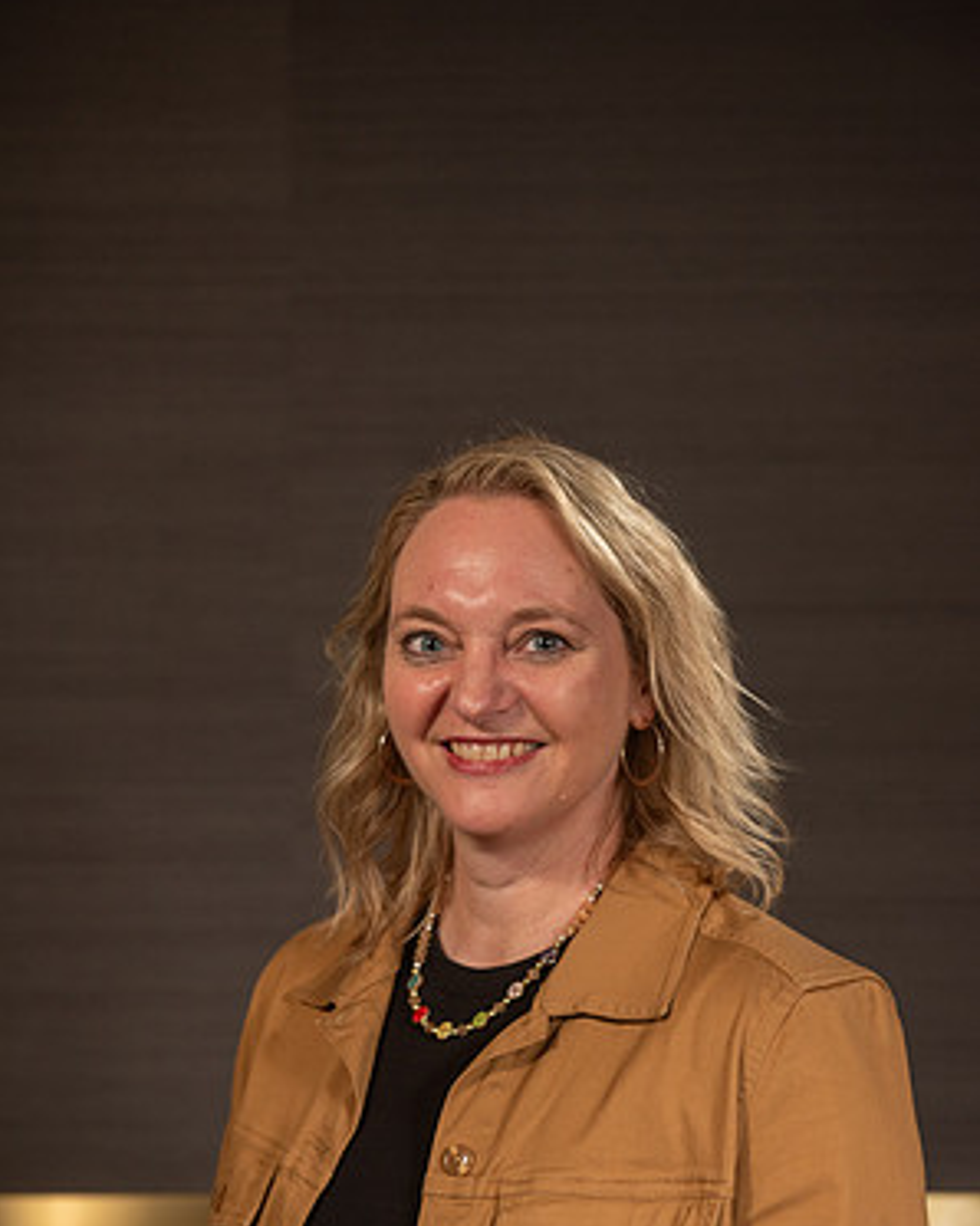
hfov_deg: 22.5
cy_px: 733
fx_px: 2467
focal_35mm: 68
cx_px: 492
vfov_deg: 27.9
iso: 800
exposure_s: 1/100
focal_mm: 60
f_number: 4
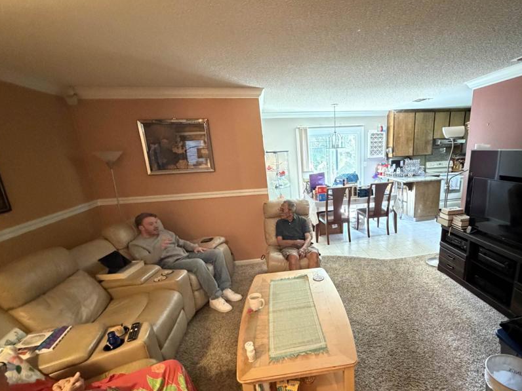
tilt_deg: -15.6
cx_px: 319
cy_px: 224
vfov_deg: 71.2
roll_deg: +2.8
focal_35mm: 18
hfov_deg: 86.4
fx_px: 271
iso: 1250
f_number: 2.2
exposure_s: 1/60
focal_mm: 2.22
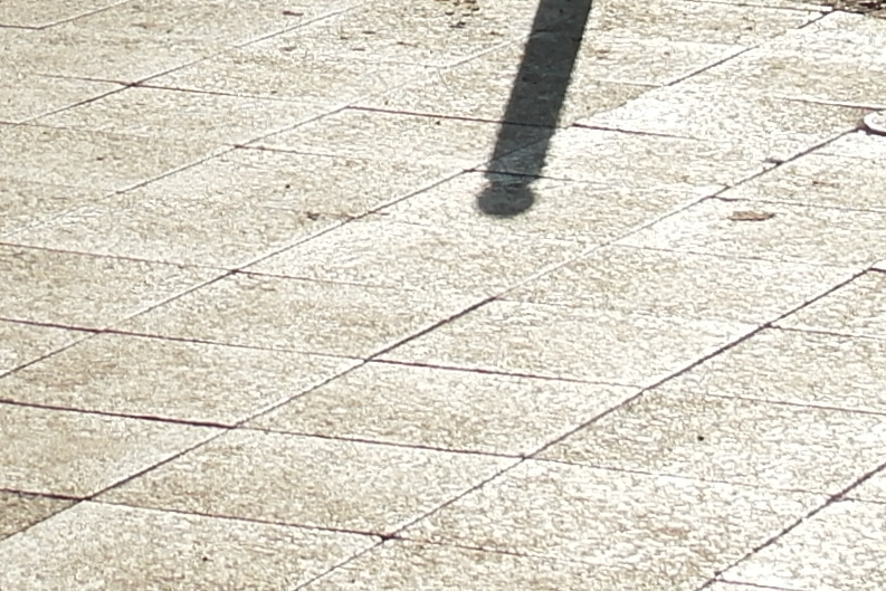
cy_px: -547
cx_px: -49
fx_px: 5095
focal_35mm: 207
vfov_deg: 6.5
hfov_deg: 9.8
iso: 200
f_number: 4
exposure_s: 1/1600
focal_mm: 20
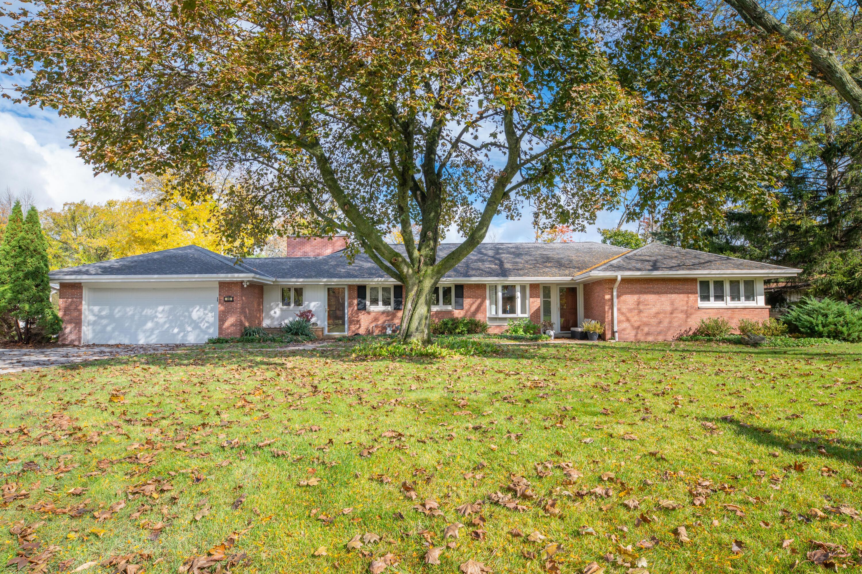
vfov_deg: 53.1
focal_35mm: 24
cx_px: 431
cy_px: 287
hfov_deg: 73.8
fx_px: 574
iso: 320
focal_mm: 24
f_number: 9
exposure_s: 1/320
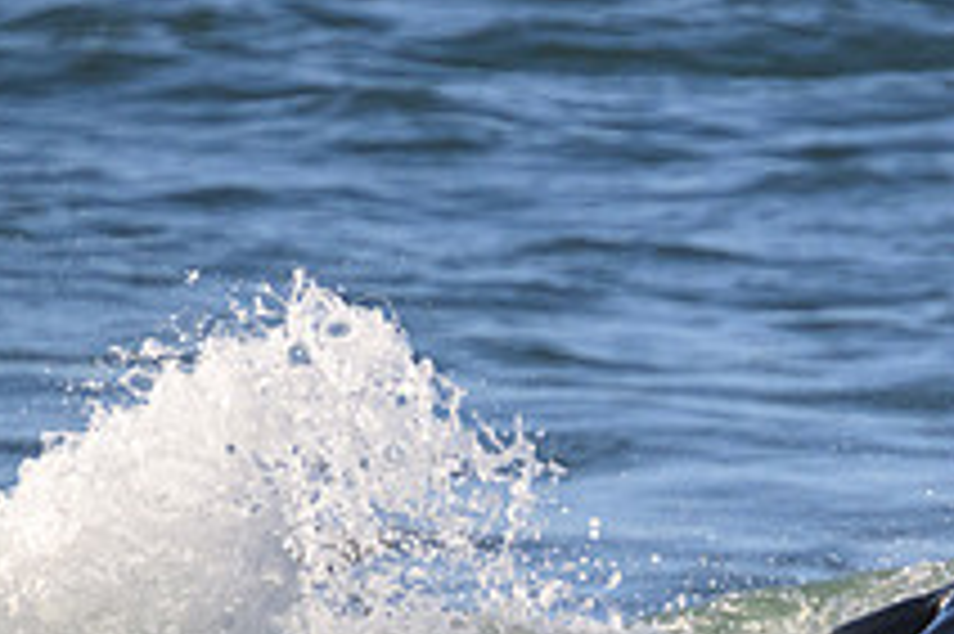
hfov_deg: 0.9
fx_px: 57935
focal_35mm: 2188
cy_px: 812
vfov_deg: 0.6
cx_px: 1242
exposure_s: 1/2000
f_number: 11
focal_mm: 800
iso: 2200
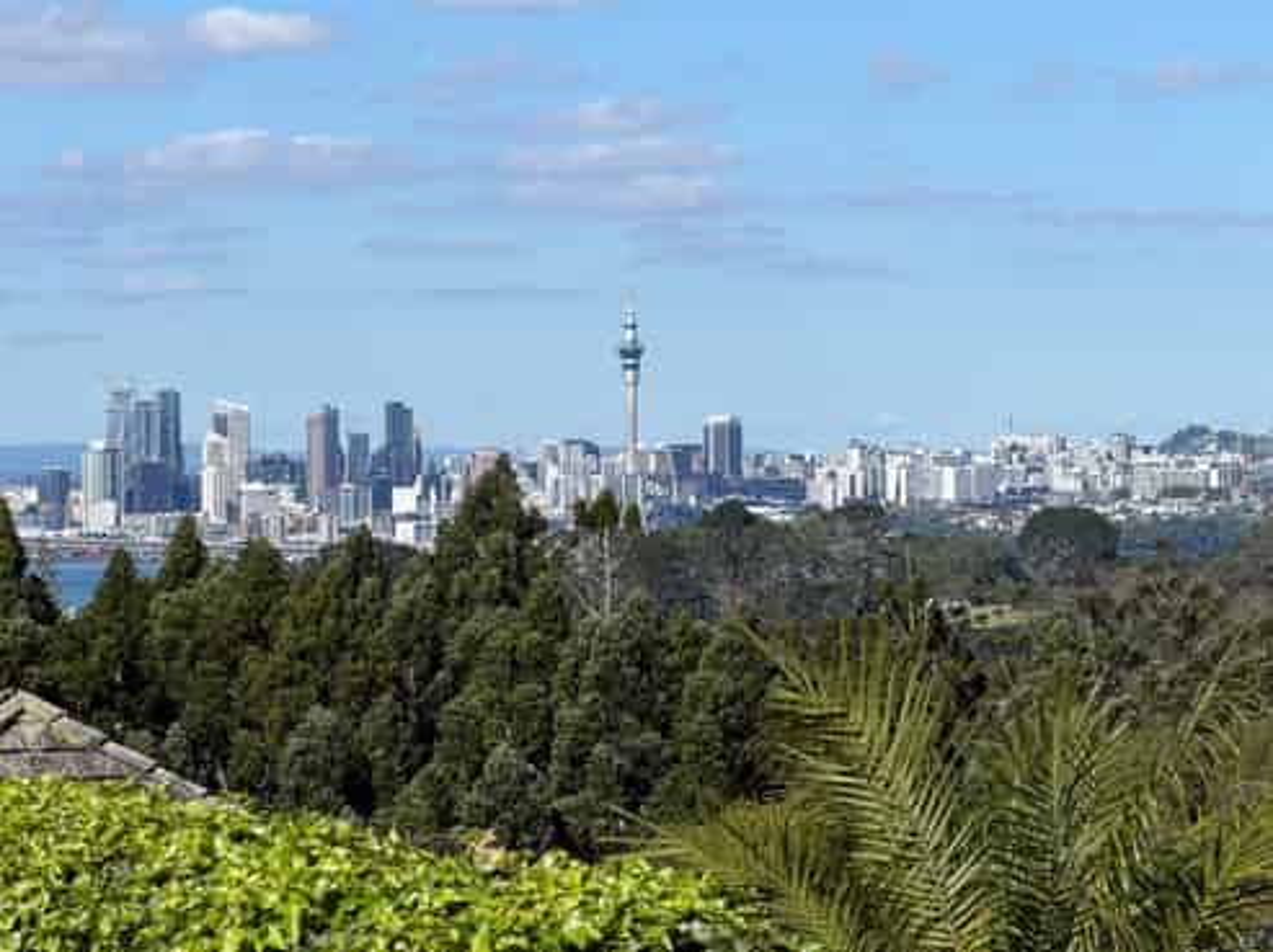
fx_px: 3748
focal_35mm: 102
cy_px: 476
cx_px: 636
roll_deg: +0.4
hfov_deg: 19.3
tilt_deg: -0.8
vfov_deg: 14.5
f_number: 2.8
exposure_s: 1/686
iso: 20
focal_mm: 16.89
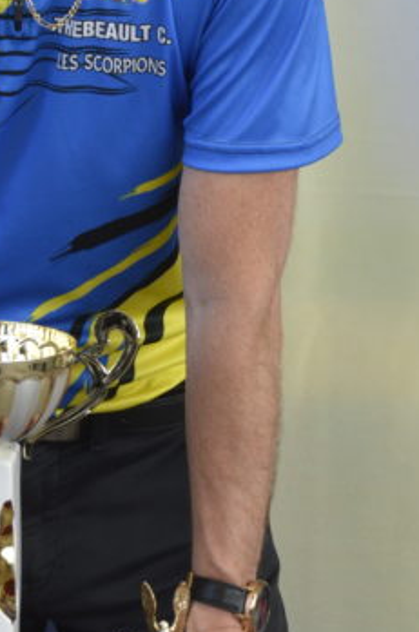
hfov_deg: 6.4
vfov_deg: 9.7
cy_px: 307
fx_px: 3712
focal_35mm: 212
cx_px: 46
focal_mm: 48
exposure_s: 1/60
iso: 500
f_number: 4.8
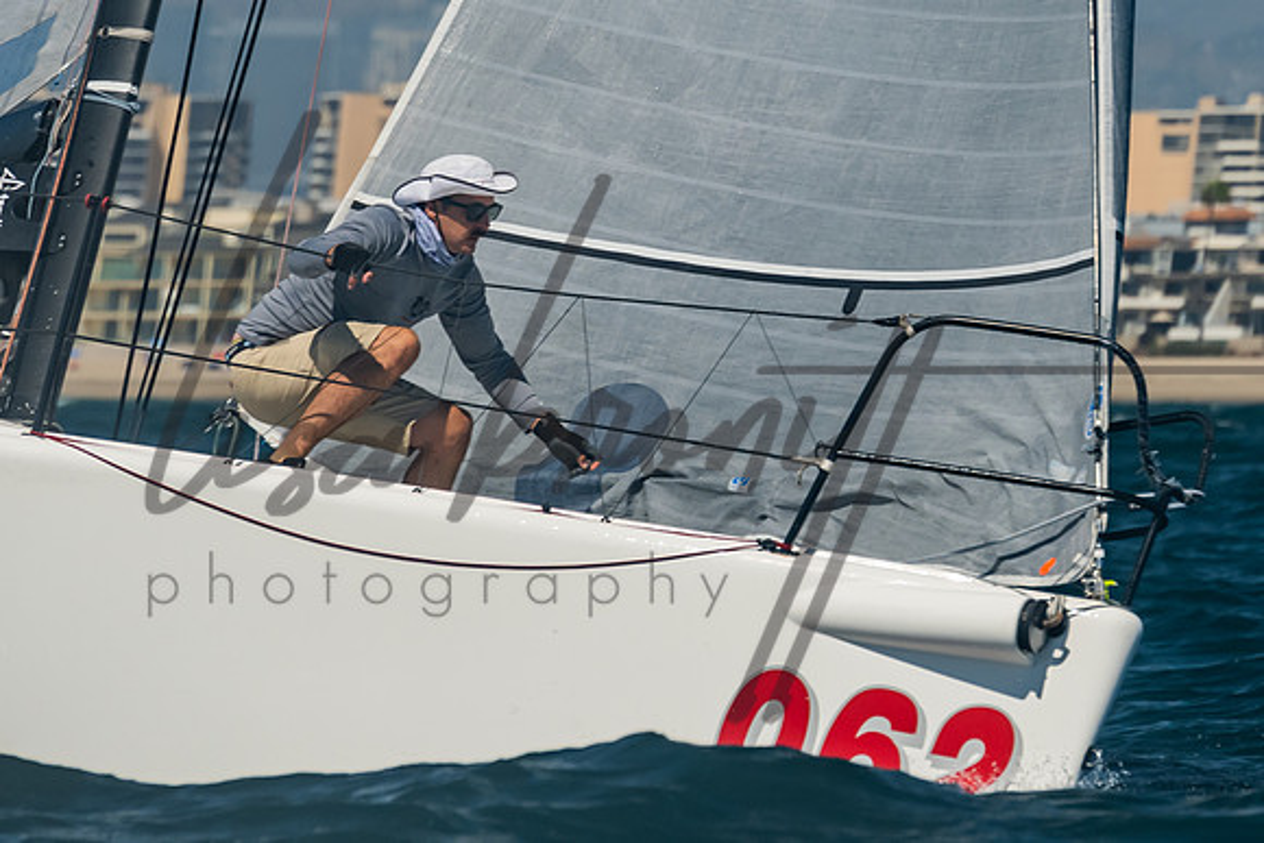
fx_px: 17799
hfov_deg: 4.1
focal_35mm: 507
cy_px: 172
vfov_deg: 2.7
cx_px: 829
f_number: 6.3
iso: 160
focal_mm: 200
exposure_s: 1/1000
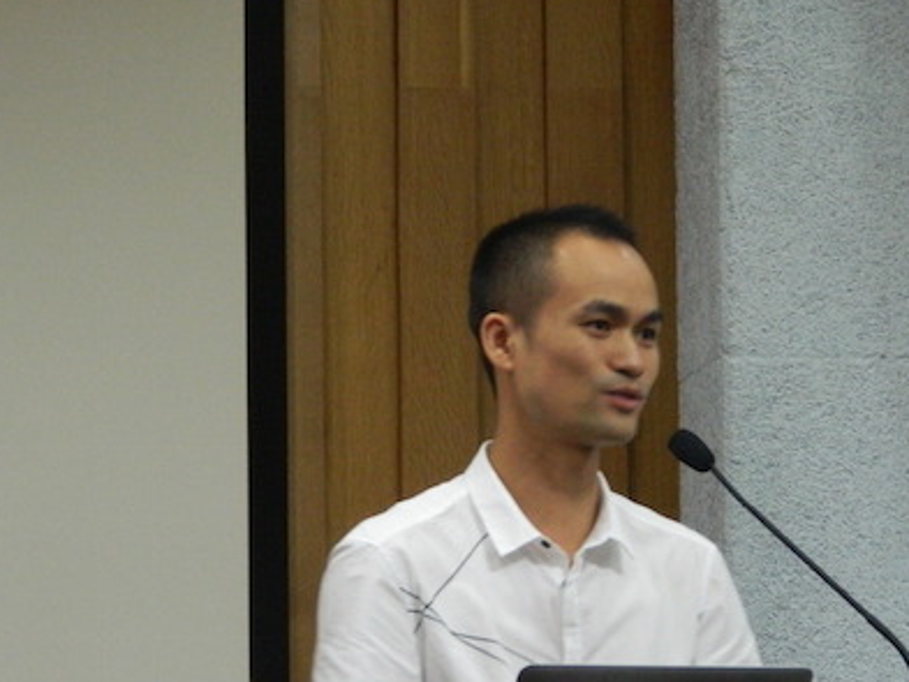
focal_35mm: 248
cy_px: 439
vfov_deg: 6.0
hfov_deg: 8.0
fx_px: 6514
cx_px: 534
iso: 400
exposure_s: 1/13
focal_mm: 27
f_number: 4.9
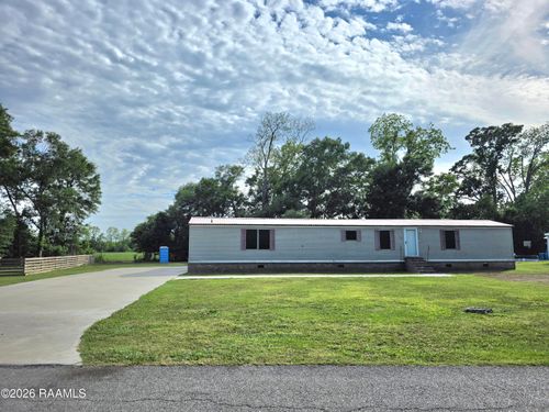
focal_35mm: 23
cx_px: 274
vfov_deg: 58.9
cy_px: 206
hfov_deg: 73.9
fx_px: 365
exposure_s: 1/10000
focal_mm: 6.3
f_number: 1.7
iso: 50
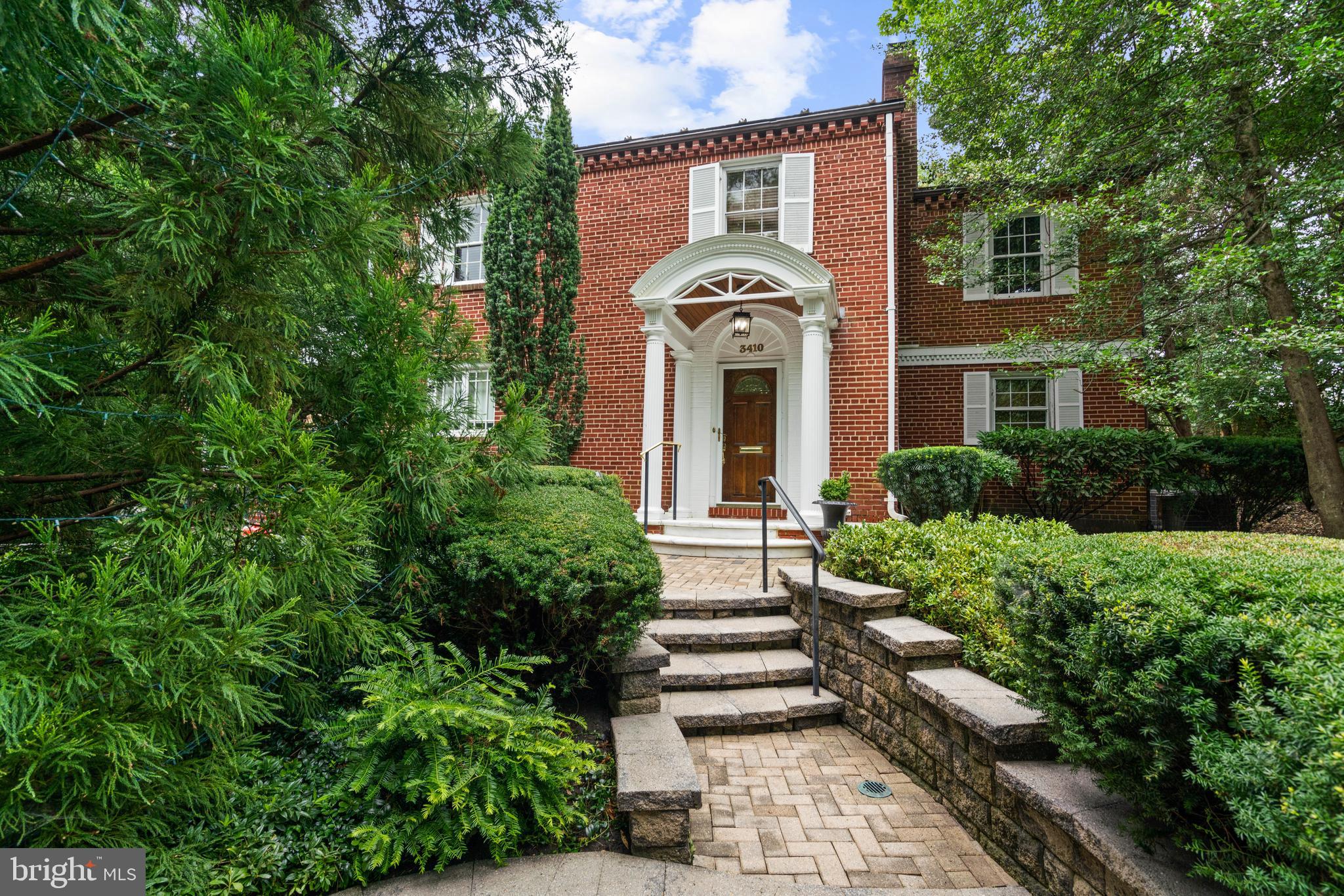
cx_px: 672
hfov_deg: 96.7
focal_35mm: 16
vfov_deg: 73.8
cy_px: 448
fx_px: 597
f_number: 7.1
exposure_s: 1/80
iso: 400
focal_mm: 16
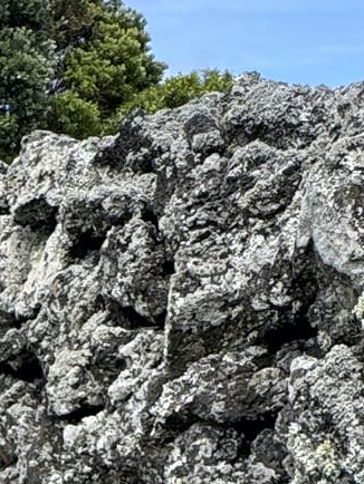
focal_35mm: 86
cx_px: -247
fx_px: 1205
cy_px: 713
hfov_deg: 15.3
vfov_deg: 19.9
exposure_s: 1/605
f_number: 2.2
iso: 50
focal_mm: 2.22
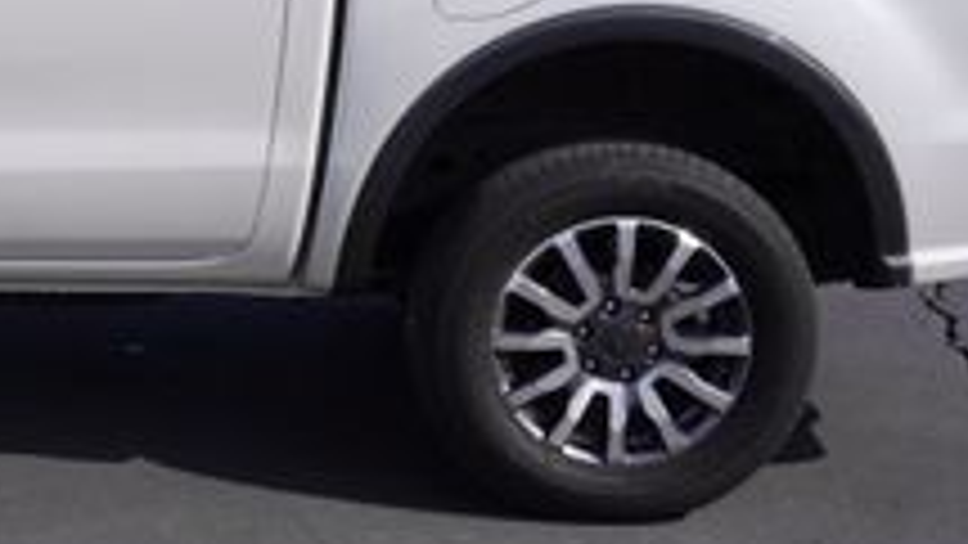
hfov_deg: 26.5
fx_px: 1925
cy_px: 135
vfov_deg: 16.0
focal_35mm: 75
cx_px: -36
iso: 100
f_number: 10
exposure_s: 1/200
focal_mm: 16
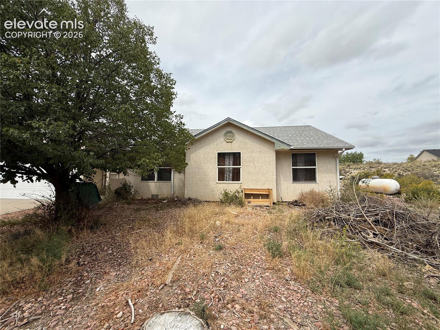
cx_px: 220
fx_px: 178
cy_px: 165
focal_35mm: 14
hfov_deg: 102.1
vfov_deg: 85.7
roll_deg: +0.7
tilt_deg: +4.3
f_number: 2.2
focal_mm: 2.22
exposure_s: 1/2611
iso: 50
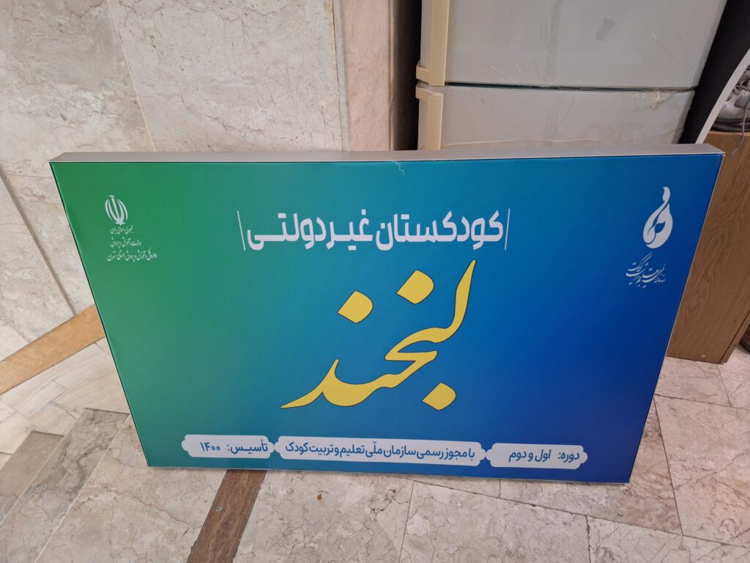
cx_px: 375
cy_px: 282
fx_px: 498
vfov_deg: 58.9
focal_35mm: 23
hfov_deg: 73.9
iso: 400
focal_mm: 5.54
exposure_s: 1/20
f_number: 1.8
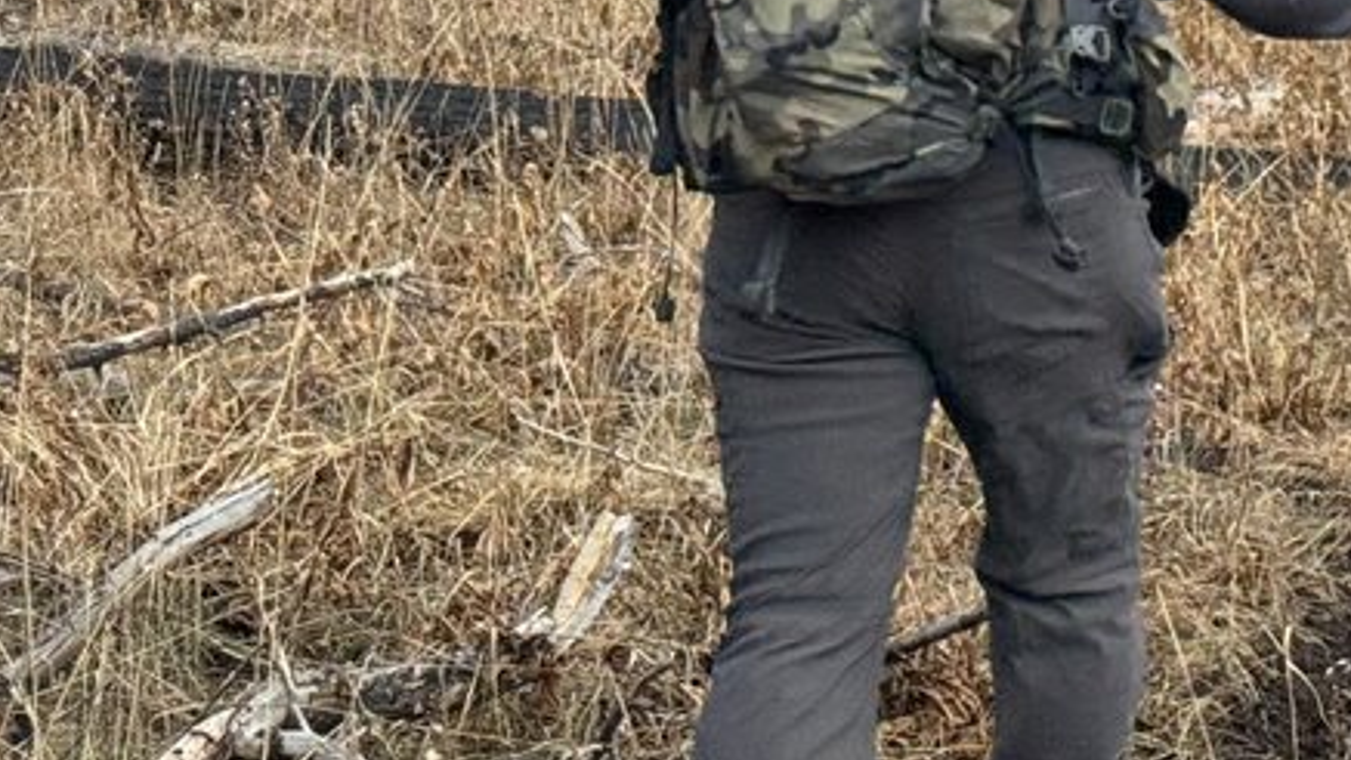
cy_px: -99
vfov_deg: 7.9
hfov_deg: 13.7
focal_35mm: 153
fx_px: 5482
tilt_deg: +1.8
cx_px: 1611
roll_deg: +0.3
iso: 64
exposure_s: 1/1560
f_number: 1.78
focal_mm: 6.76
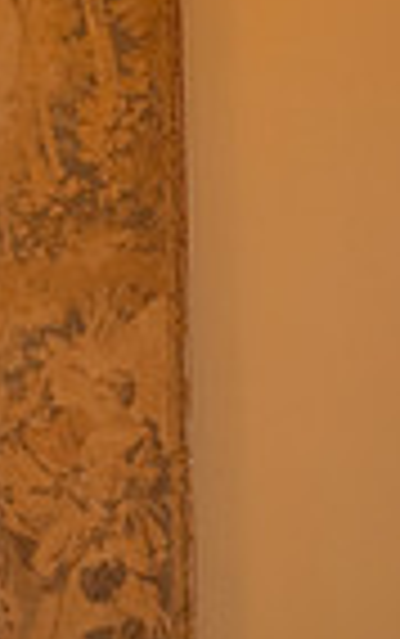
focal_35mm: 227
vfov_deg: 9.1
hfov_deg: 5.6
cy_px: 716
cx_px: -564
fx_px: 3951
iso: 400
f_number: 1.8
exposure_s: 1/80
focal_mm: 50
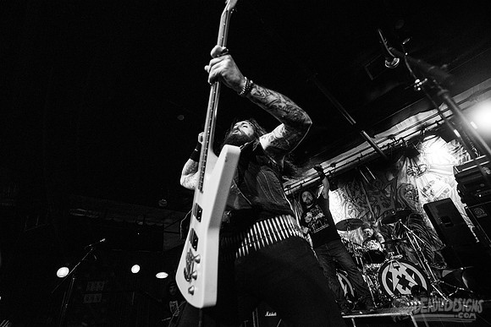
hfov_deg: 96.7
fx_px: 218
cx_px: 246
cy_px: 164
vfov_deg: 73.8
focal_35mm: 16
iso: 3200
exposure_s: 1/125
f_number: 3.2
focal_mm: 16
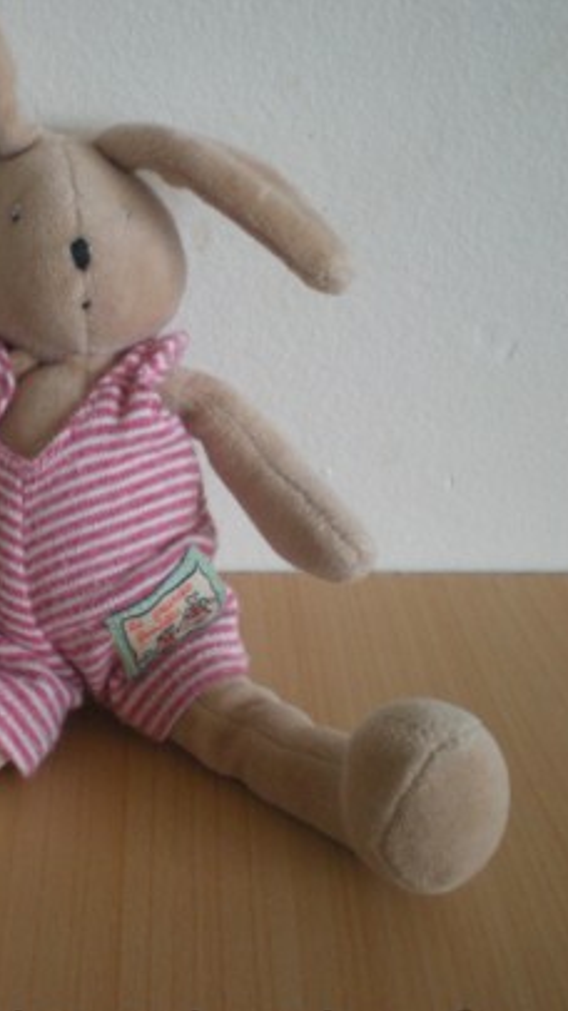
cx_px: 120
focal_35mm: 53
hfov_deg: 22.3
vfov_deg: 39.1
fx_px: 1421
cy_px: 443
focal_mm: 6.3
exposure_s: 1/27.3
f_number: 3.1
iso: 200
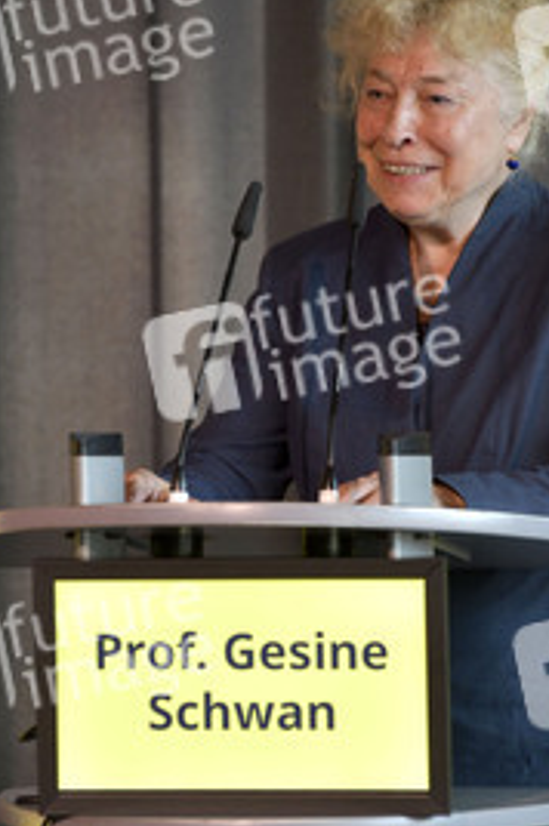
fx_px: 6857
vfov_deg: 6.9
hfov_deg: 4.6
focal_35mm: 299
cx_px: 392
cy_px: 502
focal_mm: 200
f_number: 4.5
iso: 1250
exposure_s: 1/200
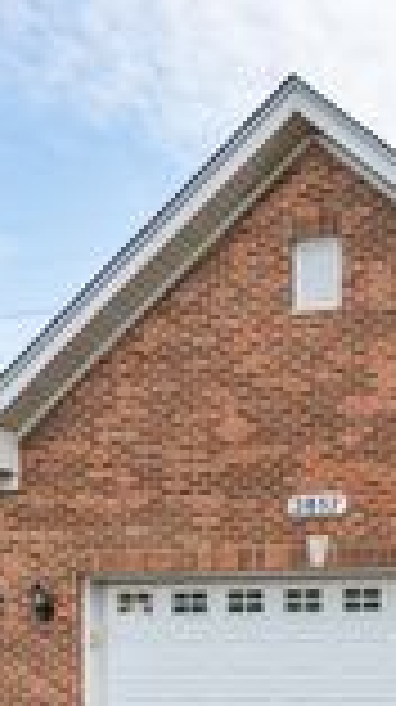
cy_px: 667
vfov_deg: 37.3
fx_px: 955
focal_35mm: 51
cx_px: 639
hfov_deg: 19.5
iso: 100
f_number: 7.1
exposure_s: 1/60
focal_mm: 14
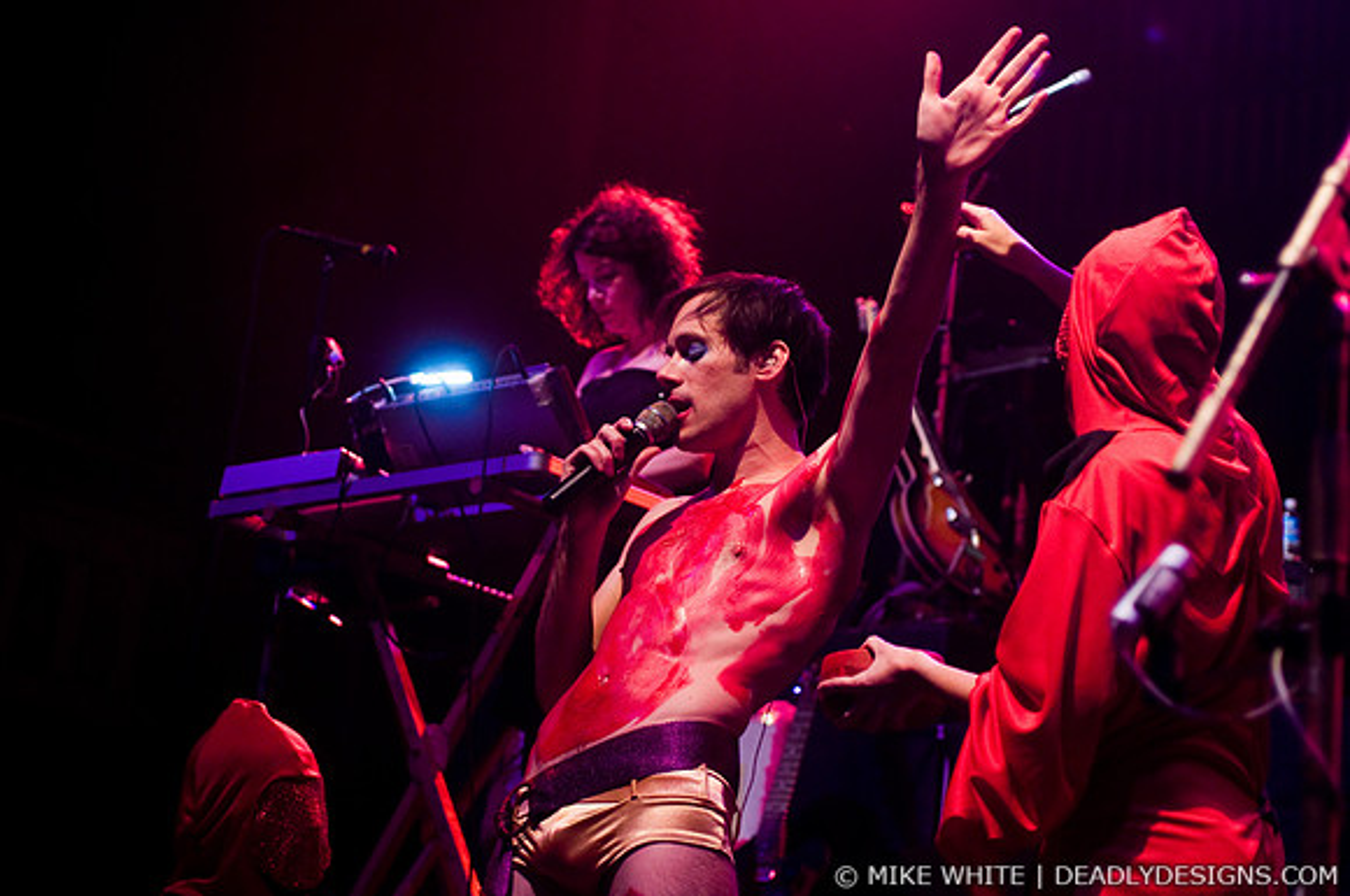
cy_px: 448
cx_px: 675
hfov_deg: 23.4
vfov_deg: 15.7
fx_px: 3258
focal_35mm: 87
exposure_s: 1/160
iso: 640
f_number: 2.8
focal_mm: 58
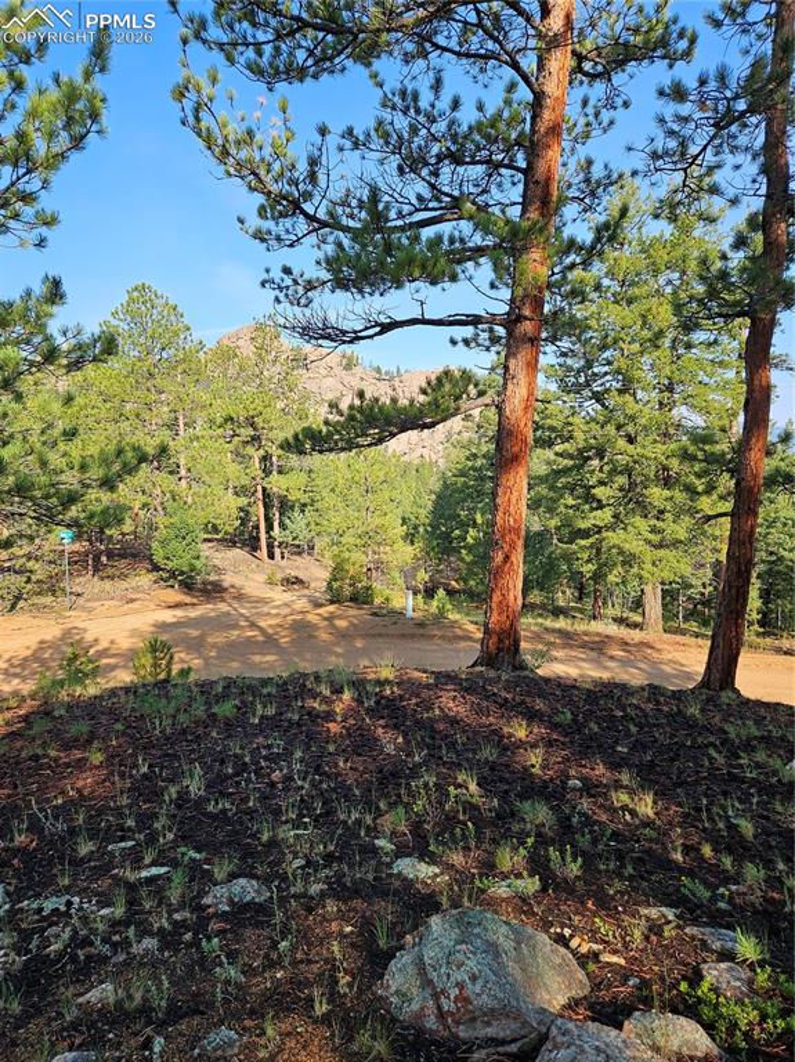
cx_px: 398
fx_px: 705
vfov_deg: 74.0
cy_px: 531
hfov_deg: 58.8
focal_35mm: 23
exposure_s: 1/670
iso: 25
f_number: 1.8
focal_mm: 5.4
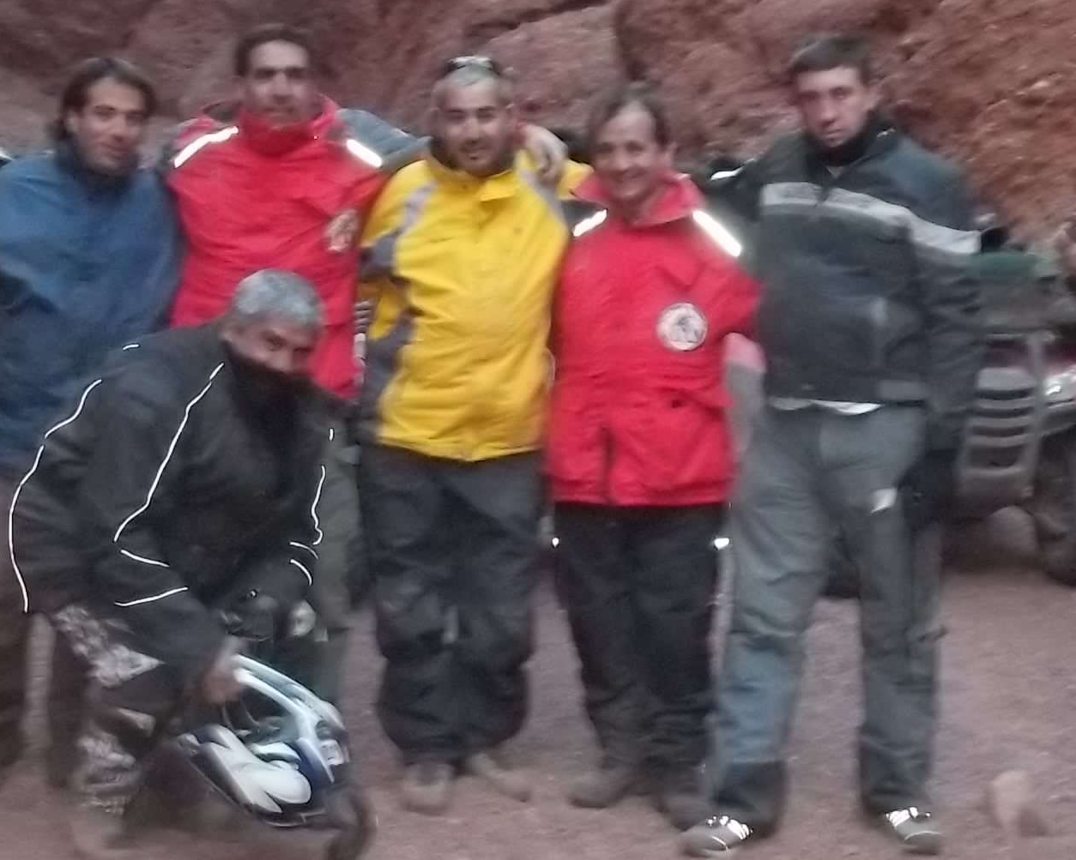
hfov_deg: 25.7
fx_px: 2356
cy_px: 298
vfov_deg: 20.6
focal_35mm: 74
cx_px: 417
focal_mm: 5.9
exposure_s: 1/30
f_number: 3.3
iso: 320
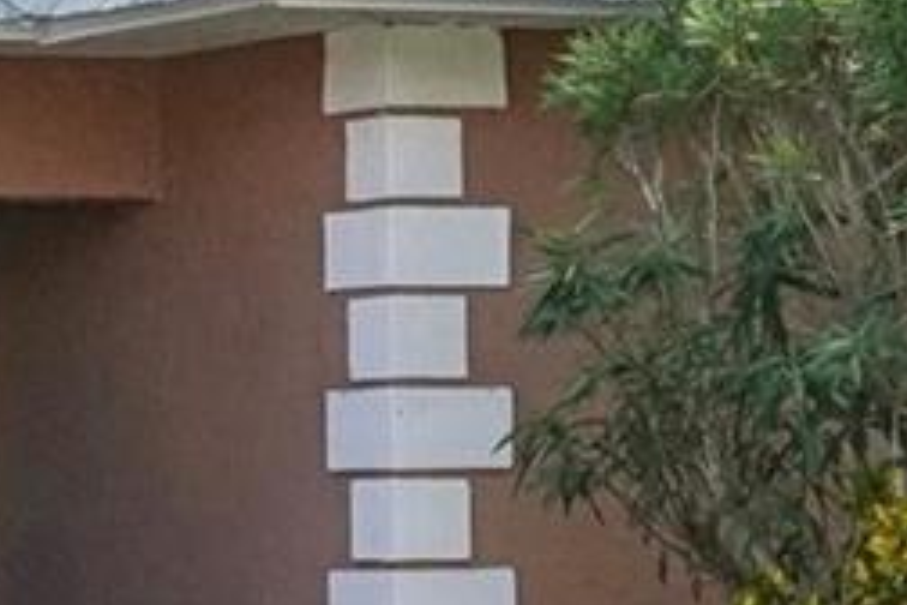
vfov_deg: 6.0
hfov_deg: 9.0
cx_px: 605
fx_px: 5769
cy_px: 256
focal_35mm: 229
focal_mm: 24
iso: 800
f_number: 8
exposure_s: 1/1250
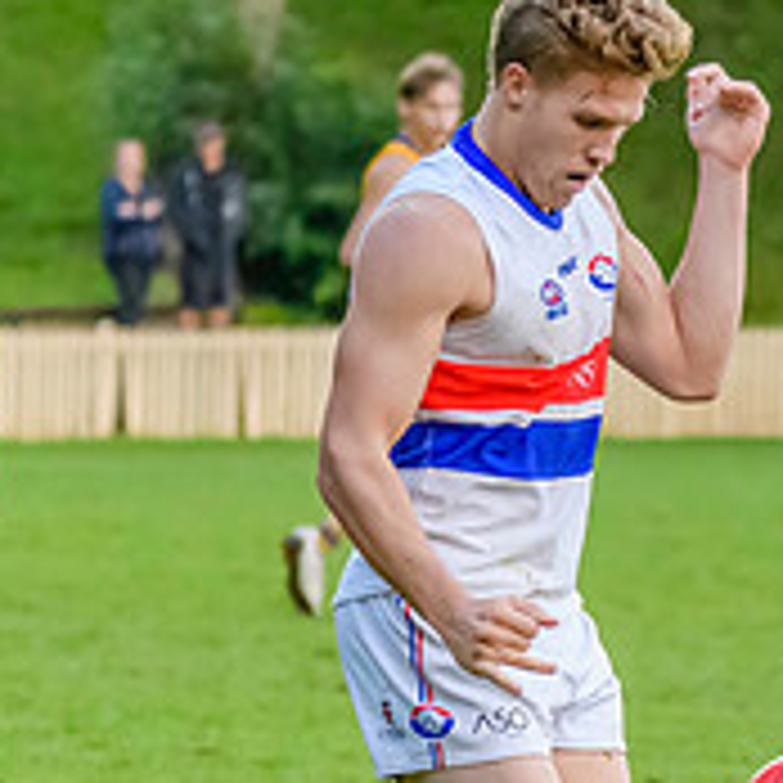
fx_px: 14408
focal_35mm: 563
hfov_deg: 3.1
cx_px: 829
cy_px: 602
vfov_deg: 3.1
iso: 7200
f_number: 5
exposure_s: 1/1600
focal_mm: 150
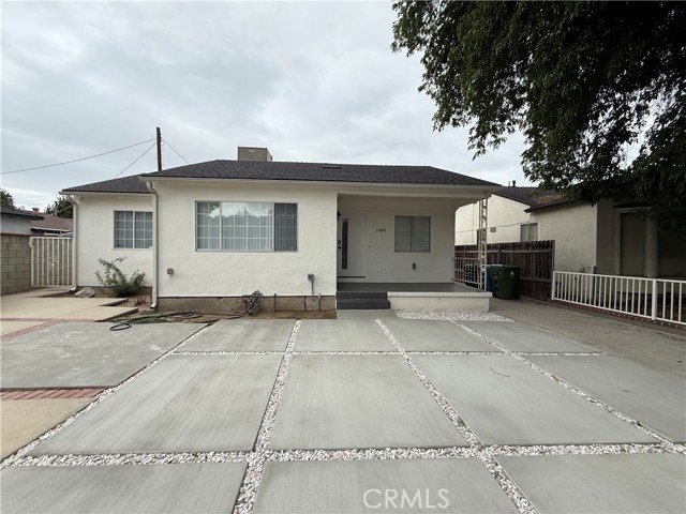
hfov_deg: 102.1
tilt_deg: -0.2
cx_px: 343
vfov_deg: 85.7
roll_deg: -1.4
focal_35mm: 14
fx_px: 277
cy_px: 257
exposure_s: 1/554
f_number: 2.2
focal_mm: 2.22
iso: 50
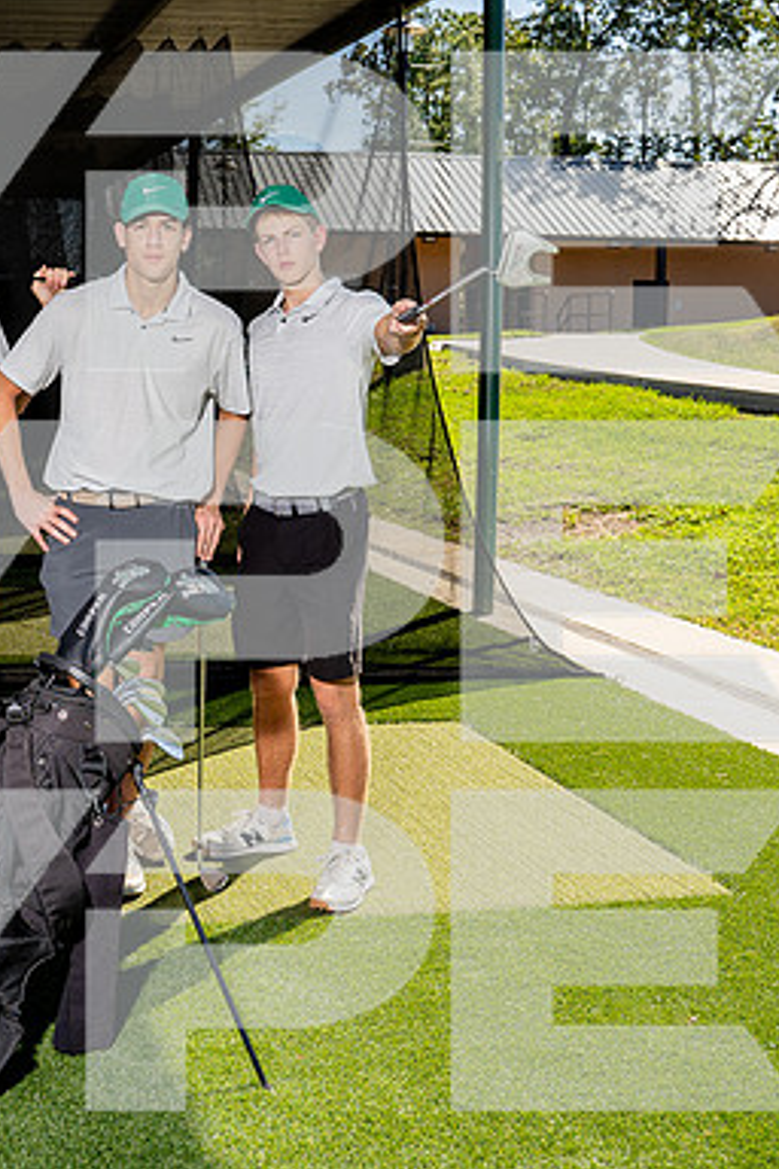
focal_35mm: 46
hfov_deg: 27.9
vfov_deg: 42.5
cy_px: 464
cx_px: 42
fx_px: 1493
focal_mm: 25
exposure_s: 1/250
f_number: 5.6
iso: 100
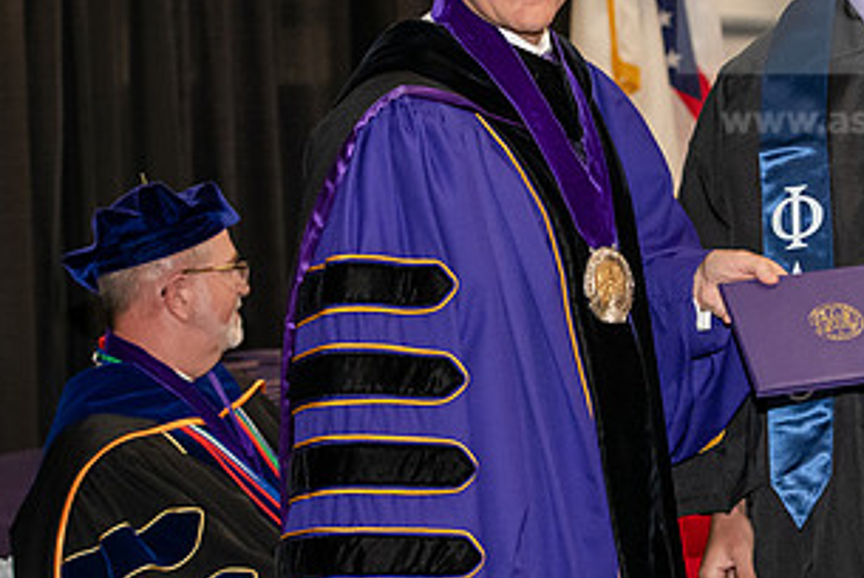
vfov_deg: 10.3
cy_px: 180
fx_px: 3195
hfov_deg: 15.4
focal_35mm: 133
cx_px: 592
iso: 2500
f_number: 5
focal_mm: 70
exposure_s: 1/200
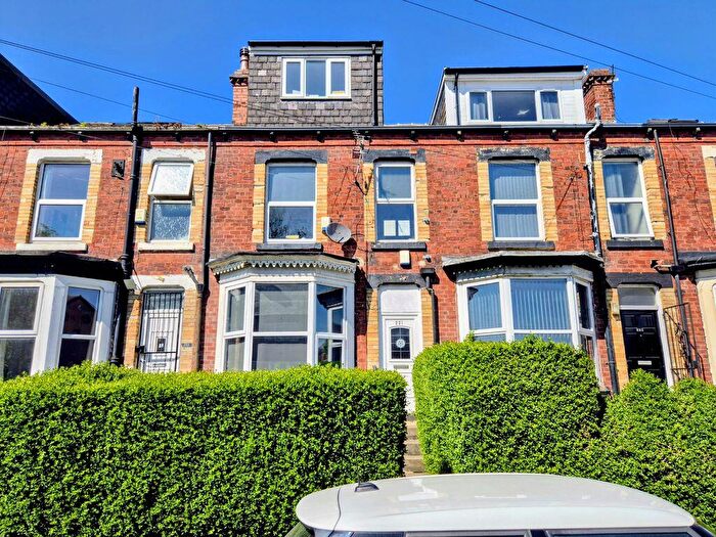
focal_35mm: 23
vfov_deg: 58.9
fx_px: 476
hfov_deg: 73.9
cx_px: 358
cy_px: 268
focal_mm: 5.4
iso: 25
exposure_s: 1/2480
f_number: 1.8
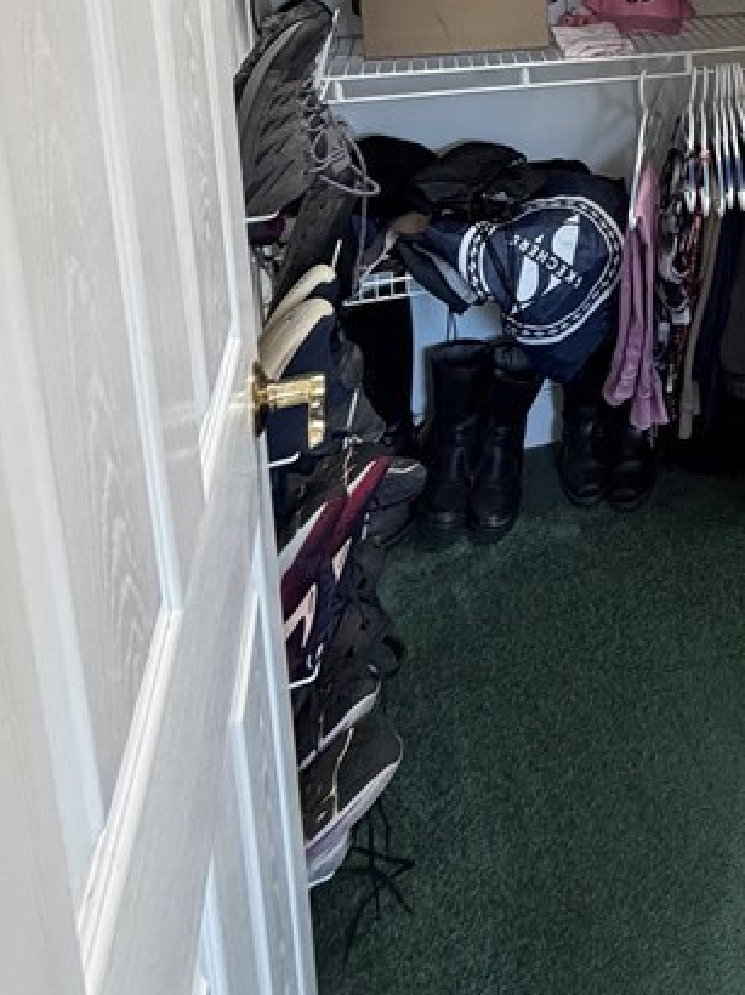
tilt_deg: -10.5
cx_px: 881
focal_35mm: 35
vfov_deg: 44.8
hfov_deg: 33.5
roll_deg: -1.6
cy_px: 2
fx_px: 1005
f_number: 2.2
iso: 250
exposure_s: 1/120
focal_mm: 2.22
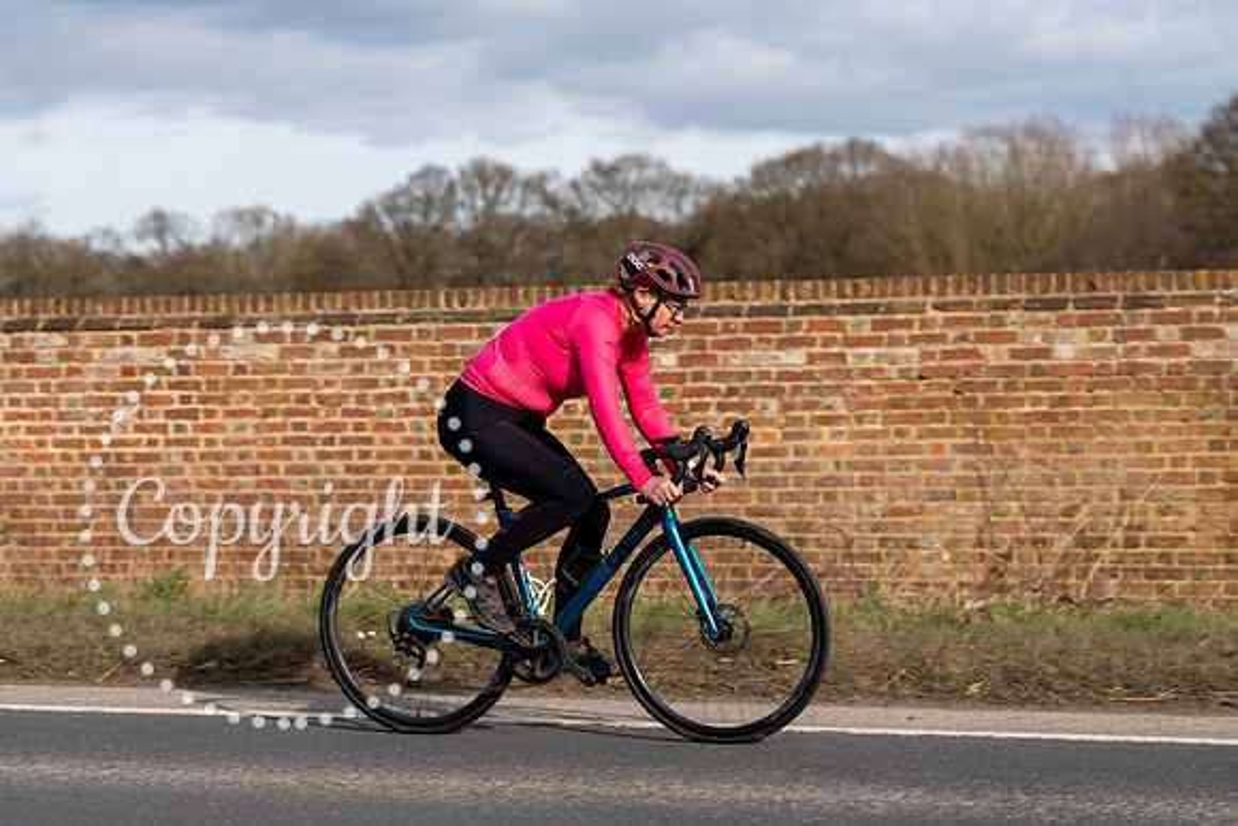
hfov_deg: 24.5
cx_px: 619
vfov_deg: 16.5
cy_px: 413
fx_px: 2855
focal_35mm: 83
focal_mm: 83
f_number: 3.5
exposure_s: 1/800
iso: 100
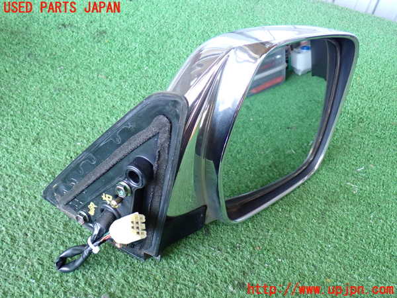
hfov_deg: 45.8
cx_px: 198
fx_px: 470
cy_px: 149
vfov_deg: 35.1
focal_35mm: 41
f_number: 2.8
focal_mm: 7.31
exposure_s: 1/40
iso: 320
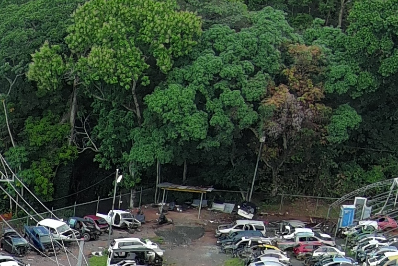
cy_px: 860
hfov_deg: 9.8
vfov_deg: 6.4
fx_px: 2111
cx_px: -476
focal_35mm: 191
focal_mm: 10.57
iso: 100
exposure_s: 1/125
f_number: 2.8
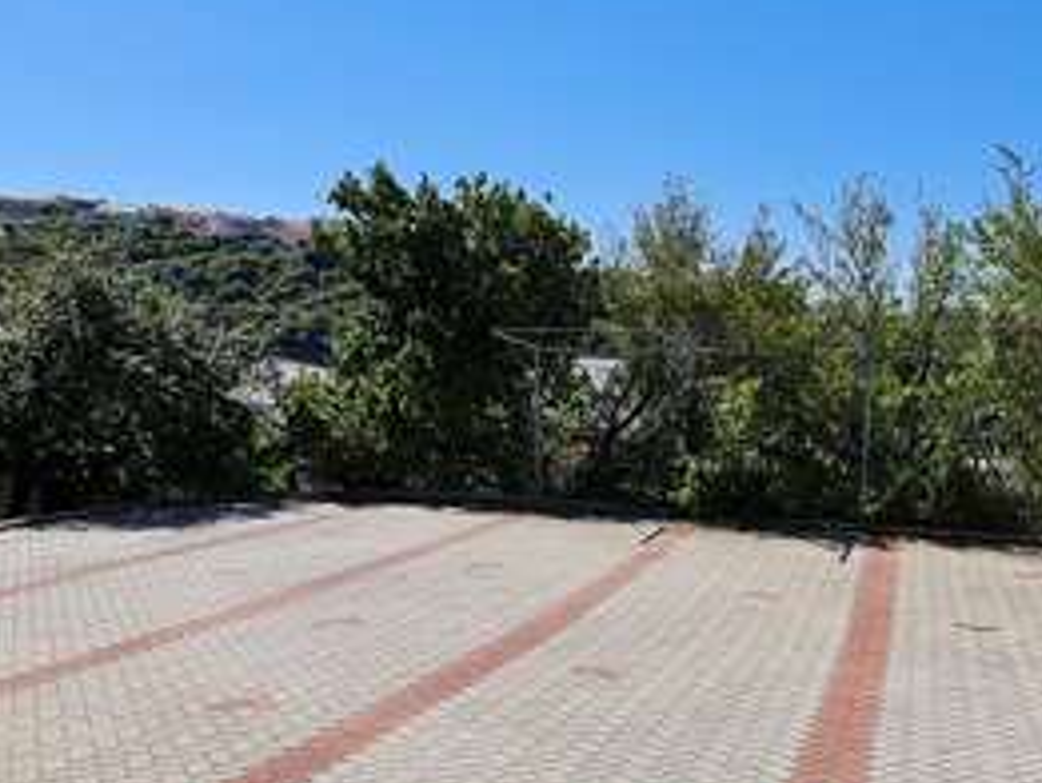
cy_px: 523
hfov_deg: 53.3
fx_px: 1024
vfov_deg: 41.3
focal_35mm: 34
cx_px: 653
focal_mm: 1.74
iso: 50
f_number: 2.2
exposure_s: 1/1676
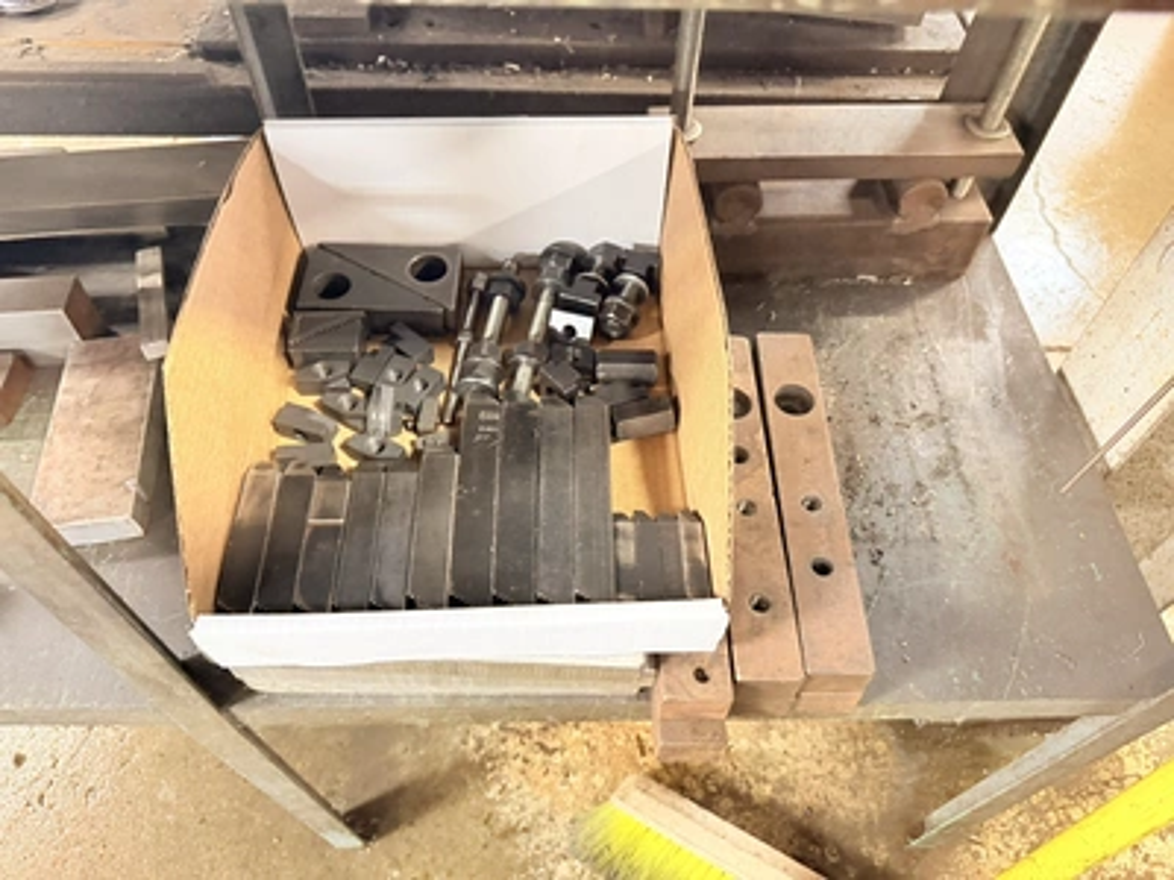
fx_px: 814
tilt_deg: -53.5
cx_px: 587
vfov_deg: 56.8
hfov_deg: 71.6
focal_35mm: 24
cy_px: 440
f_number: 1.78
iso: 640
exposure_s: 1/40
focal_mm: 6.76
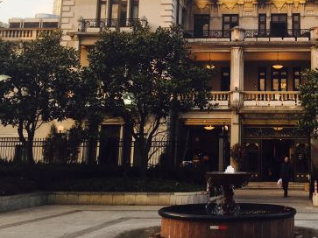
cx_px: 268
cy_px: 64
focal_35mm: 56
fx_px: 514
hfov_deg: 33.1
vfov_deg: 25.8
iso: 25
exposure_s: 1/100
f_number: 2.2
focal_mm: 4.15
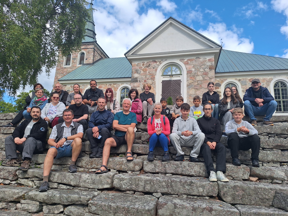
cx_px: 144
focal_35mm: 23
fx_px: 191
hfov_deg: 73.9
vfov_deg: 58.9
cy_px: 108
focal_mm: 5.54
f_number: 1.8
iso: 40
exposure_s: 1/1629
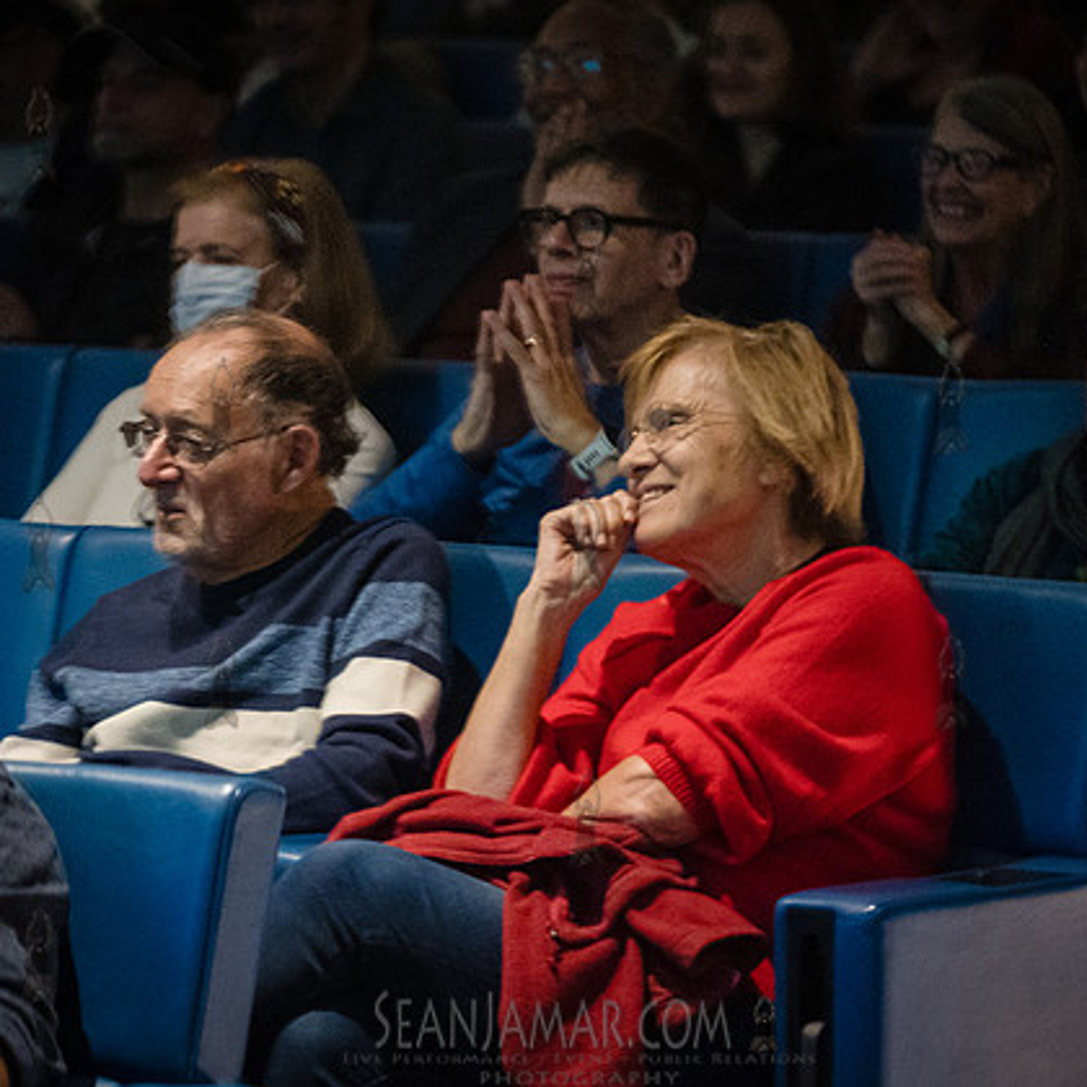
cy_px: 535
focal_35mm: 213
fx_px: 7567
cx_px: 630
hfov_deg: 8.2
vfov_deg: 8.2
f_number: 2.8
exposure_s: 1/160
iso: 12800
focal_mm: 150
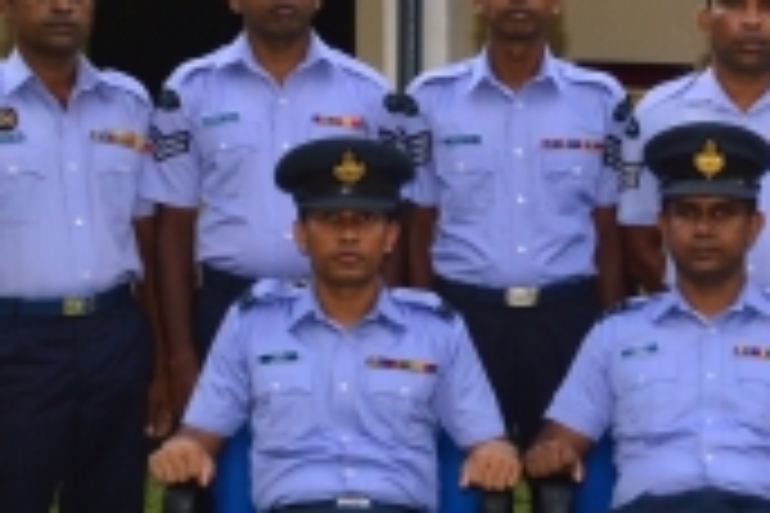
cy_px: 389
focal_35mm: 135
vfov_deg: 10.1
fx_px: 2887
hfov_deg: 13.5
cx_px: 1405
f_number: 9
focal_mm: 22
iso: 200
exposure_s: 1/125
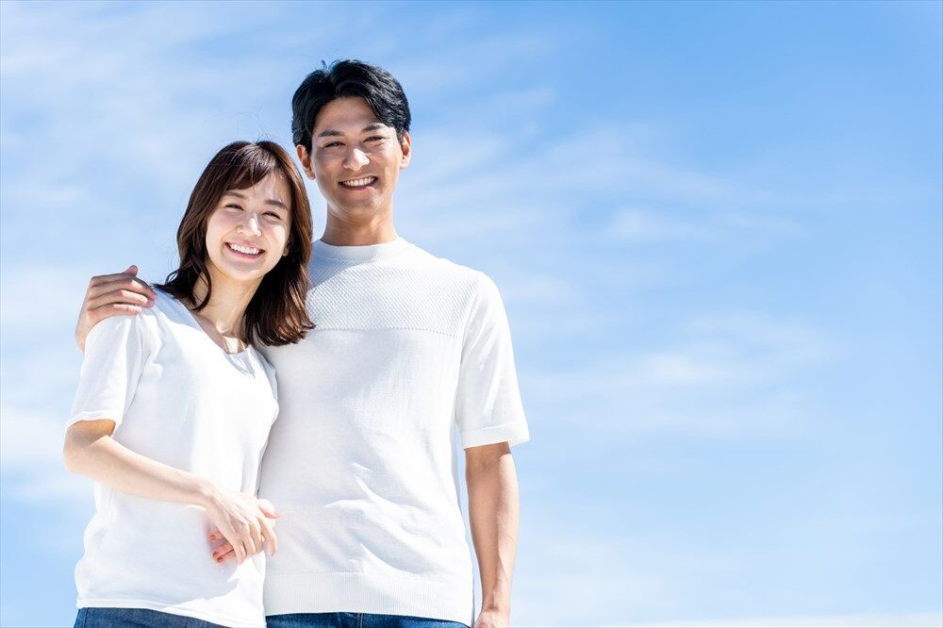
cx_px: 472
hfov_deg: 23.9
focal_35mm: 85
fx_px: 2226
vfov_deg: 16.1
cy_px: 314
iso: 500
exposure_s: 1/4000
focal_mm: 85
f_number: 2.8
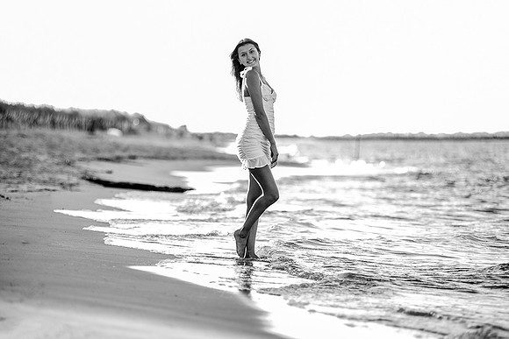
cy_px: 170
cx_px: 254
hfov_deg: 12.1
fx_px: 2404
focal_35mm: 170
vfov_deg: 8.1
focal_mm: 170
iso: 500
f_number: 4
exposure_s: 1/500
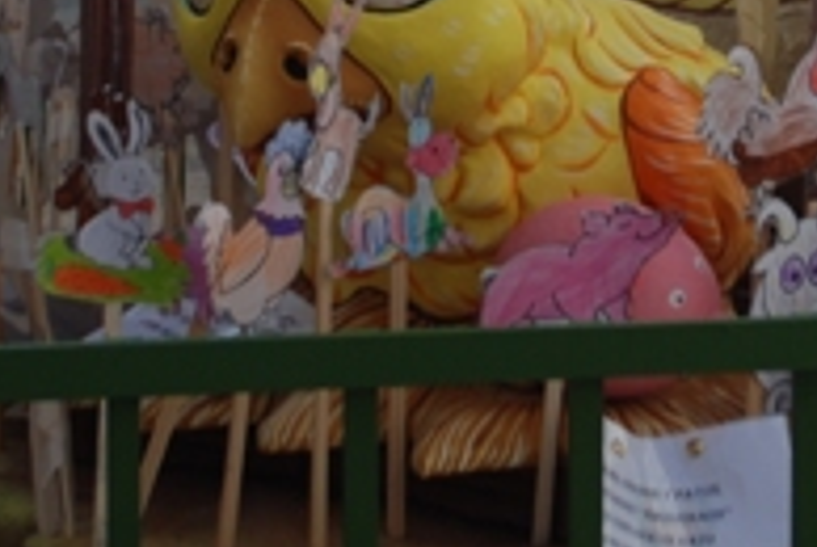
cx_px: 653
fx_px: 3659
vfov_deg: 8.3
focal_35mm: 161
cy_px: -328
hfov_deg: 12.7
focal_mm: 26
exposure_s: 1/640
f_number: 4.5
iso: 100
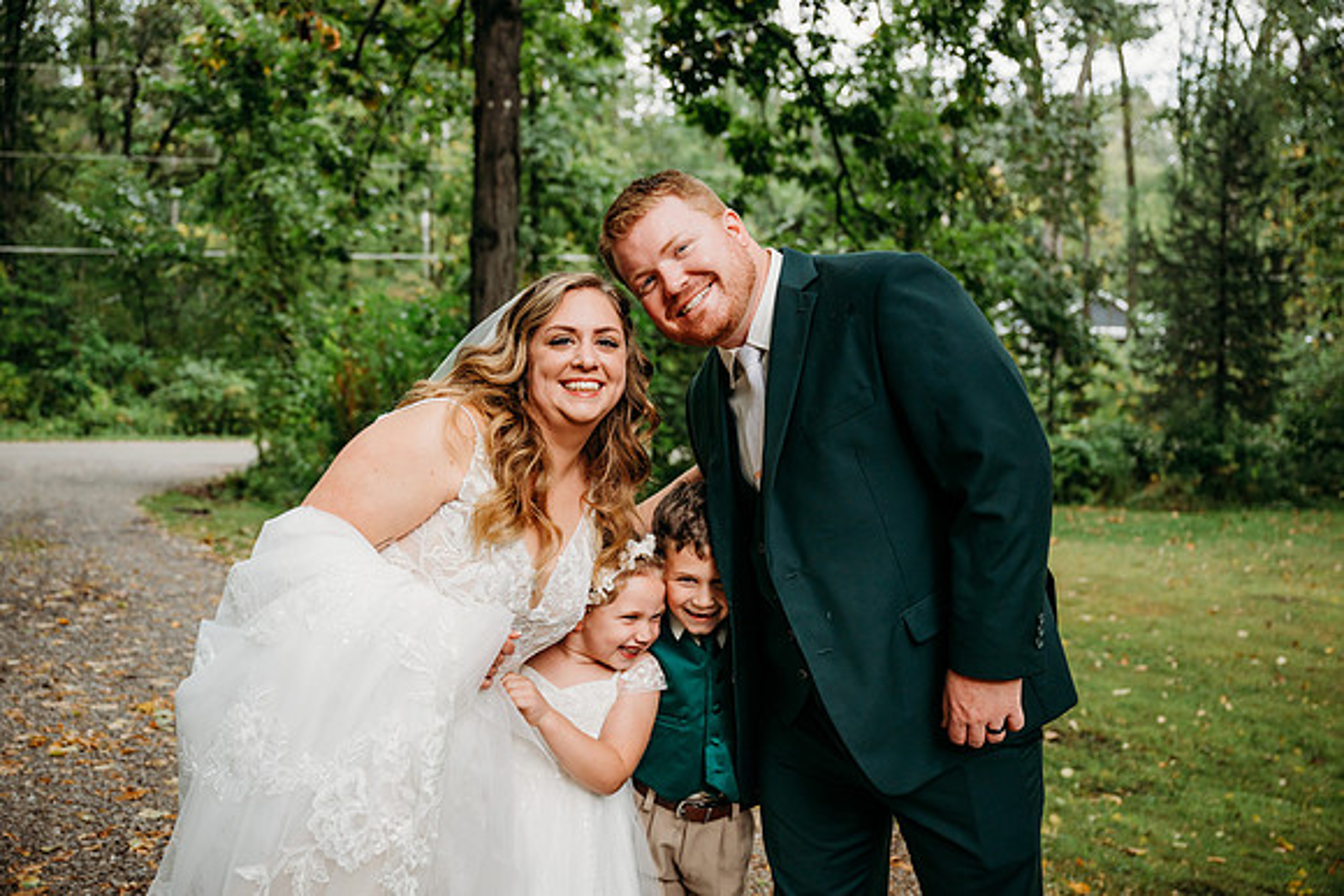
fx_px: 1344
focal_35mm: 36
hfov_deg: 53.1
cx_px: 672
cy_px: 448
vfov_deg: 36.9
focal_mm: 36
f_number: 3.2
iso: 200
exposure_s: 1/500
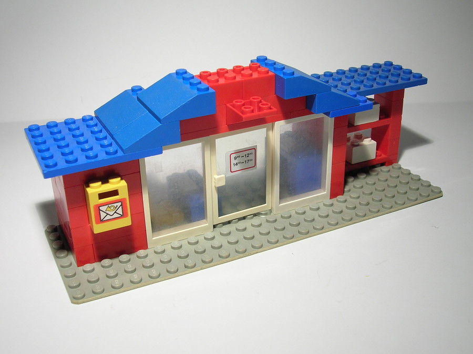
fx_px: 573
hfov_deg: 44.8
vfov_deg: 34.3
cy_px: 177
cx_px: 236
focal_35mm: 42
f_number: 3.1
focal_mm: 7
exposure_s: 1/19.4
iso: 50
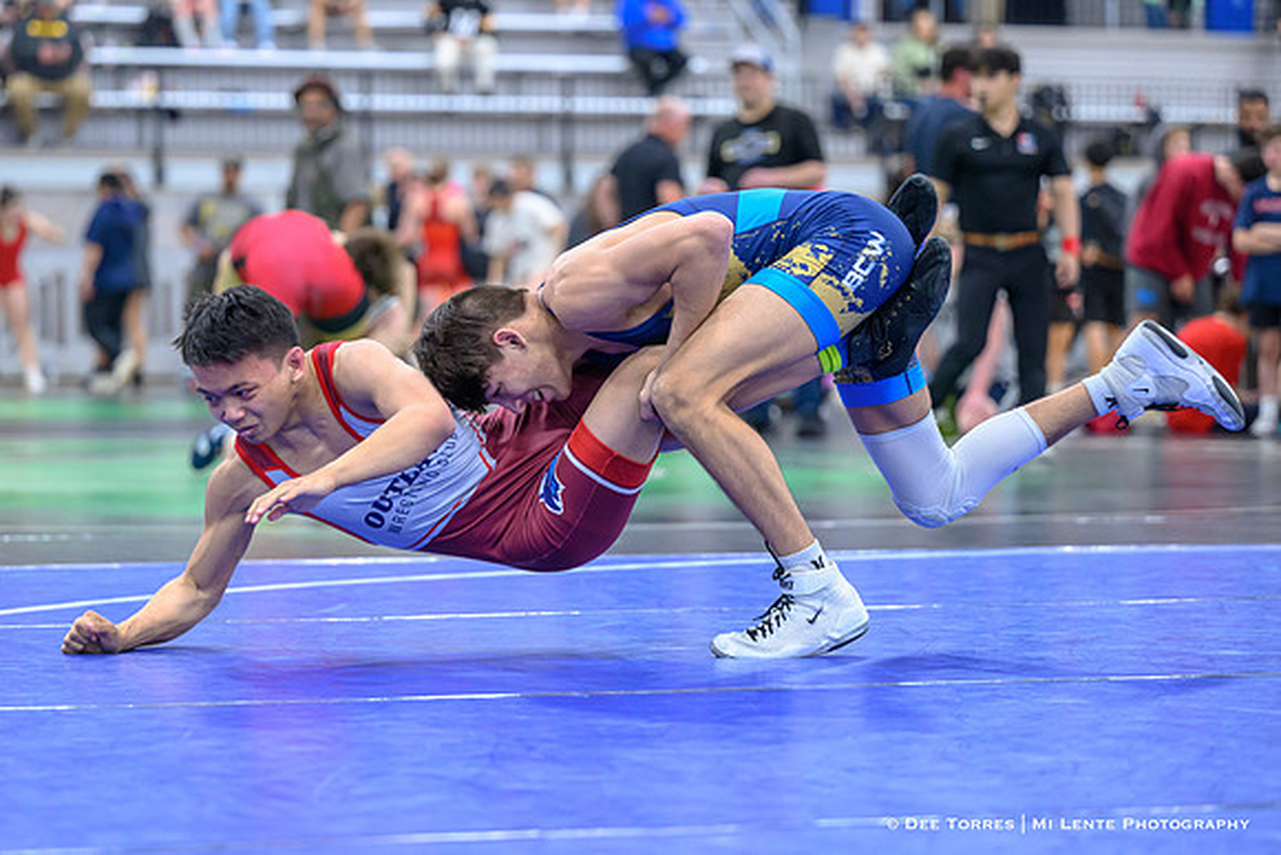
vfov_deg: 10.6
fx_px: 4622
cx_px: 552
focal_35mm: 130
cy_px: 342
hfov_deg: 15.8
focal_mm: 105
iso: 2800
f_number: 2.8
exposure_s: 1/800
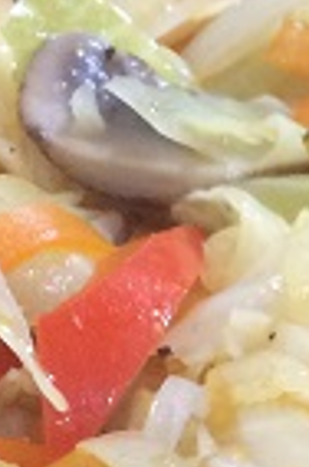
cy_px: 714
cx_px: 606
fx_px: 2161
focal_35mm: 167
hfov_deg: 7.8
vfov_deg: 11.8
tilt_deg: -49.8
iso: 160
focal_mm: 4.15
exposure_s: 1/30
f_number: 2.2
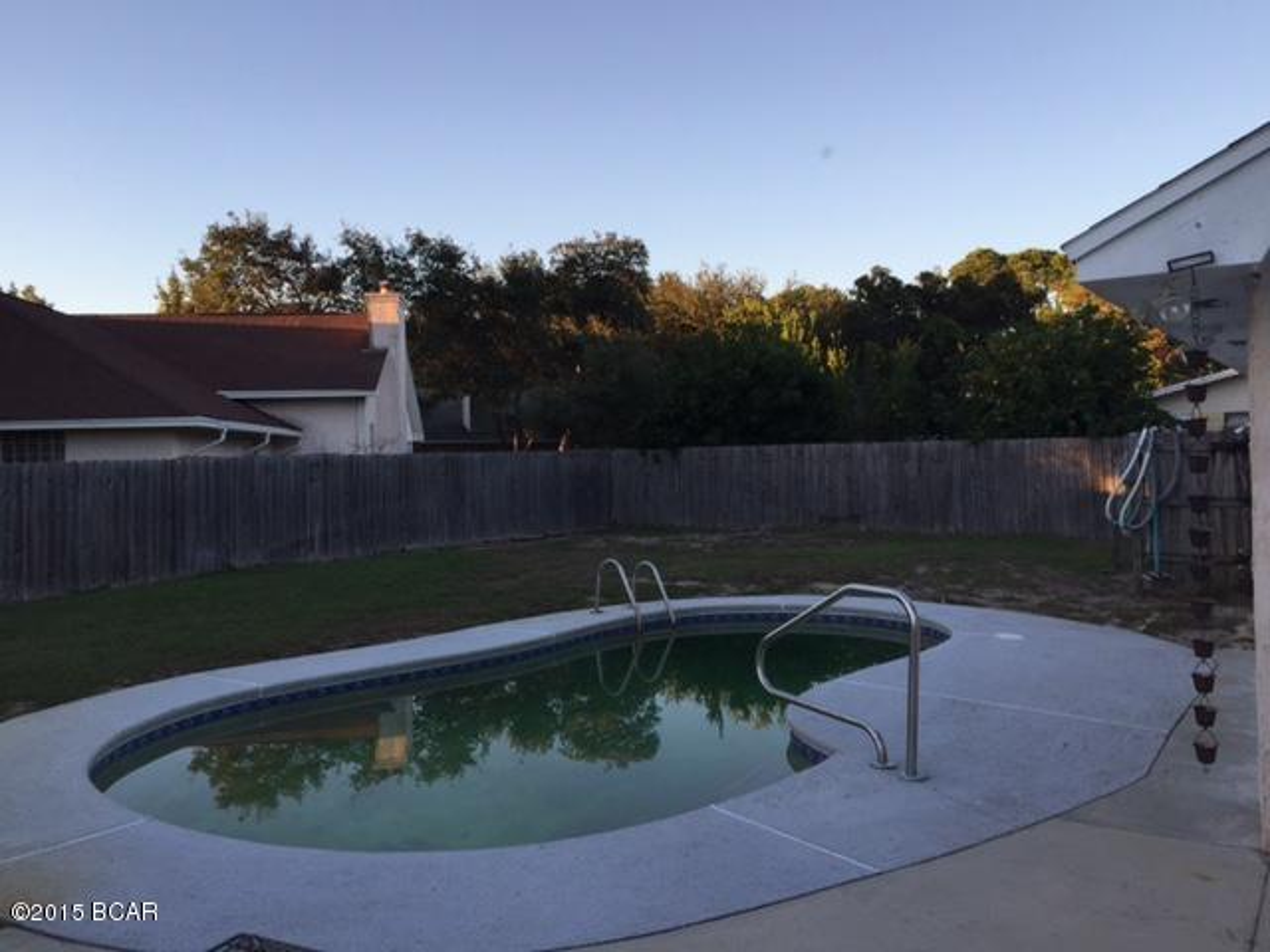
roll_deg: +0.8
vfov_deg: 48.2
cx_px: 635
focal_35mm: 29
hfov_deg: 61.7
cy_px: 476
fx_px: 1064
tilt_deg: -0.4
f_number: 2.2
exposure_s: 1/338
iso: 32
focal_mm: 4.15
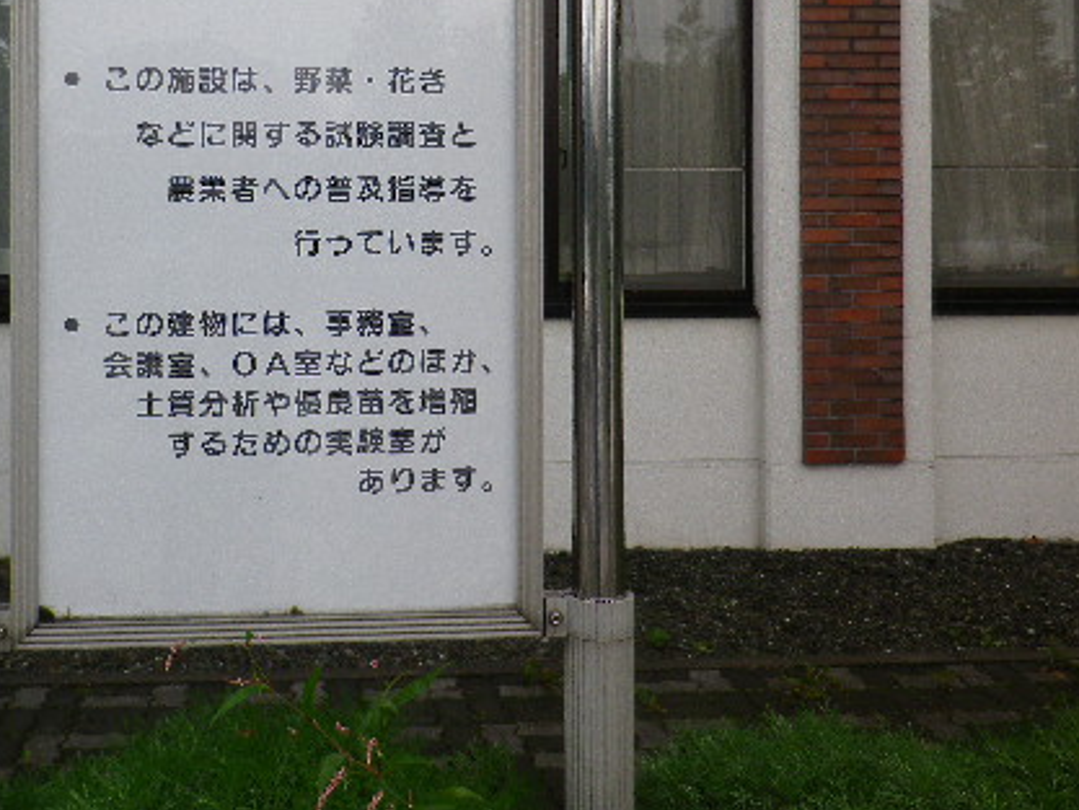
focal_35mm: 43
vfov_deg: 32.9
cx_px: 352
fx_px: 1341
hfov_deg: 43.2
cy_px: 192
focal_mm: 5
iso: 80
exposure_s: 1/160
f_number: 3.2
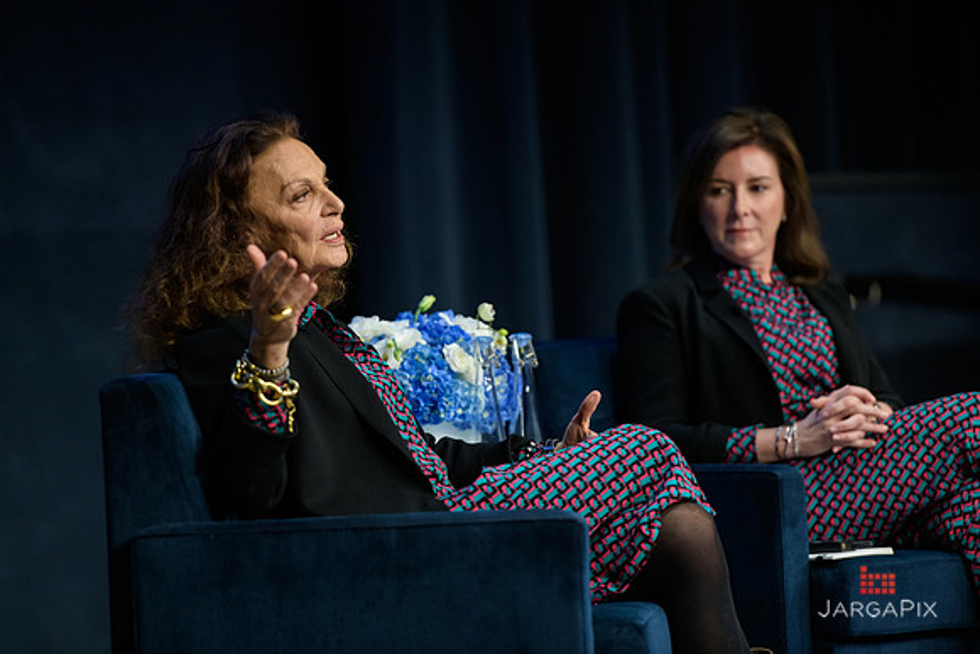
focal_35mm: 200
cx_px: 490
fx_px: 5445
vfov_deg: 6.9
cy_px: 327
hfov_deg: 10.3
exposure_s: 1/200
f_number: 3.2
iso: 1000
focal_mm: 200
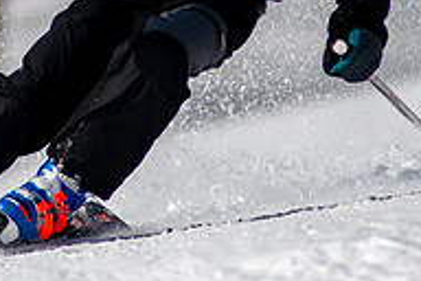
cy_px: -56
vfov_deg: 0.9
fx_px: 17377
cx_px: 135
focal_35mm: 1486
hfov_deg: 1.4
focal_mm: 300
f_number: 2.8
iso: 100
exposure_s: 1/6400
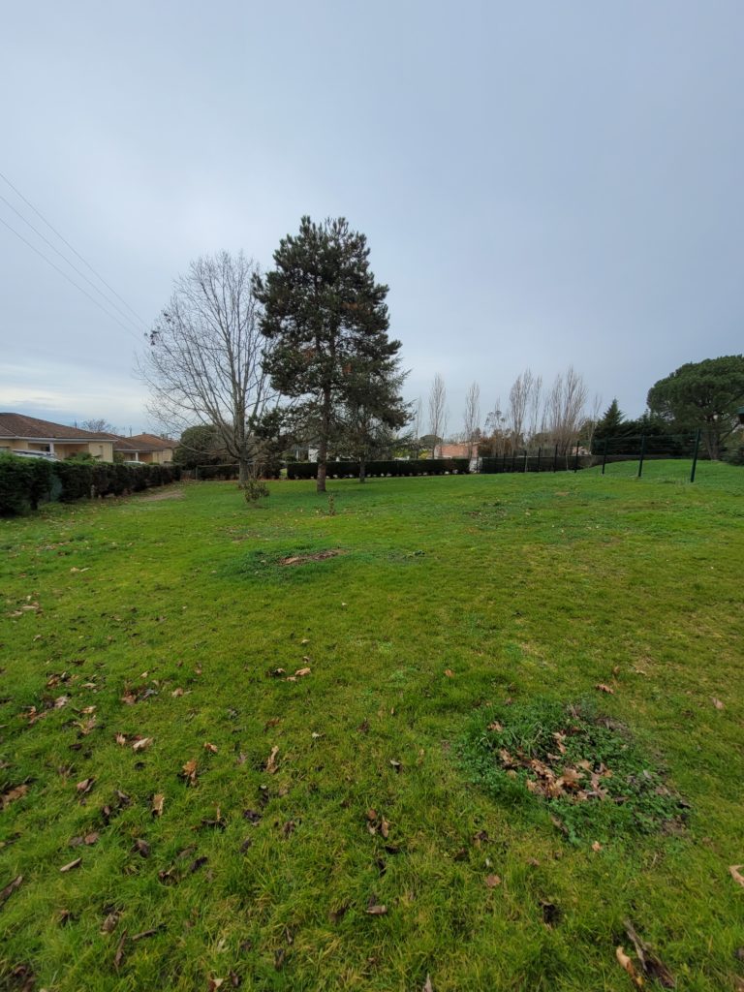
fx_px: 373
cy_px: 496
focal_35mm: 13
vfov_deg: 106.2
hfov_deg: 89.9
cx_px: 372
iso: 40
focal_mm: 1.74
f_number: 2.2
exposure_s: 1/659
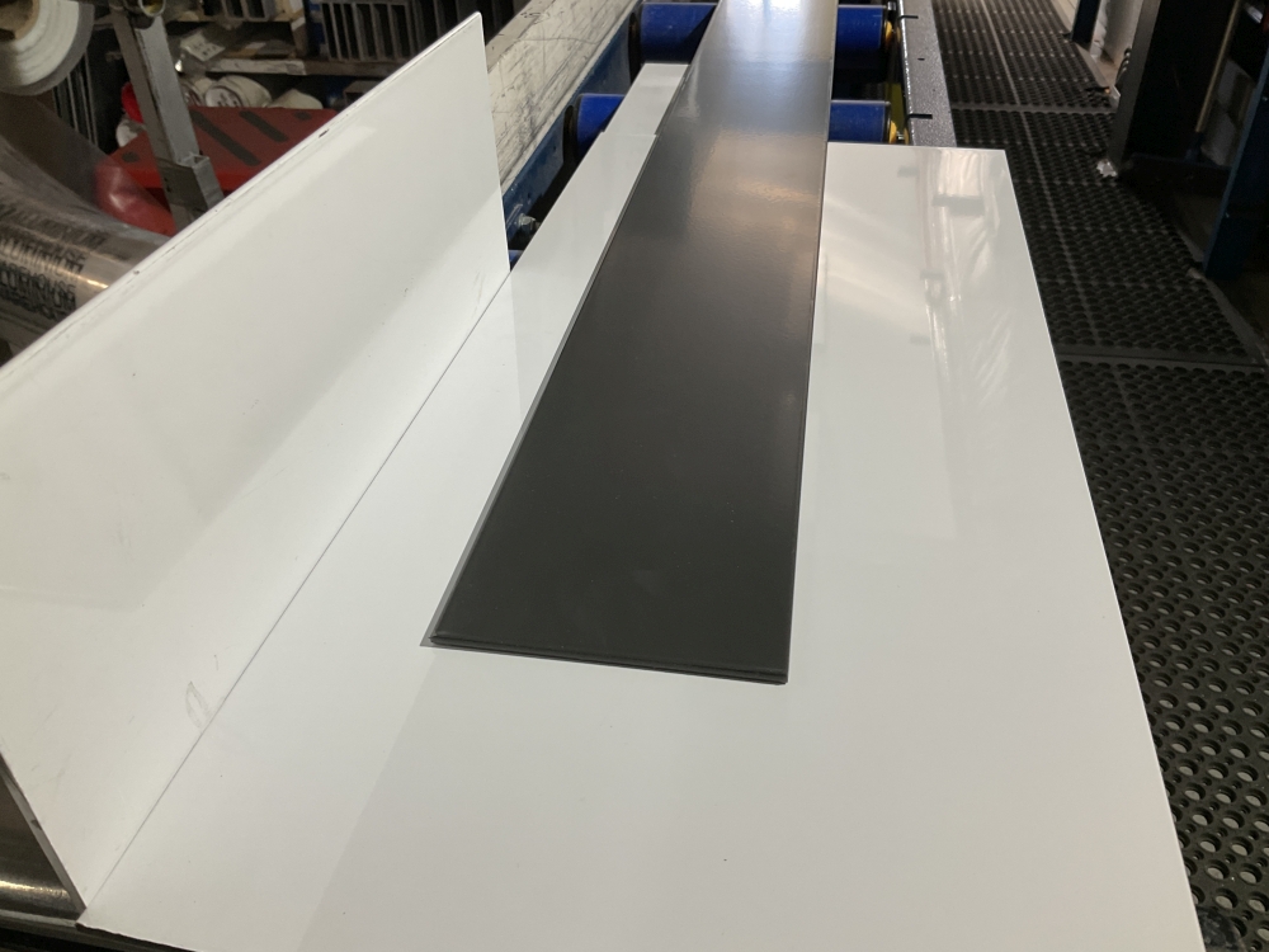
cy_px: 476
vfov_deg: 48.2
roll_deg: +2.6
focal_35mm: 29
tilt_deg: -37.9
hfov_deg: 61.7
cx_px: 634
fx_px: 1063
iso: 32
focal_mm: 3
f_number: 1.8
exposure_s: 1/50
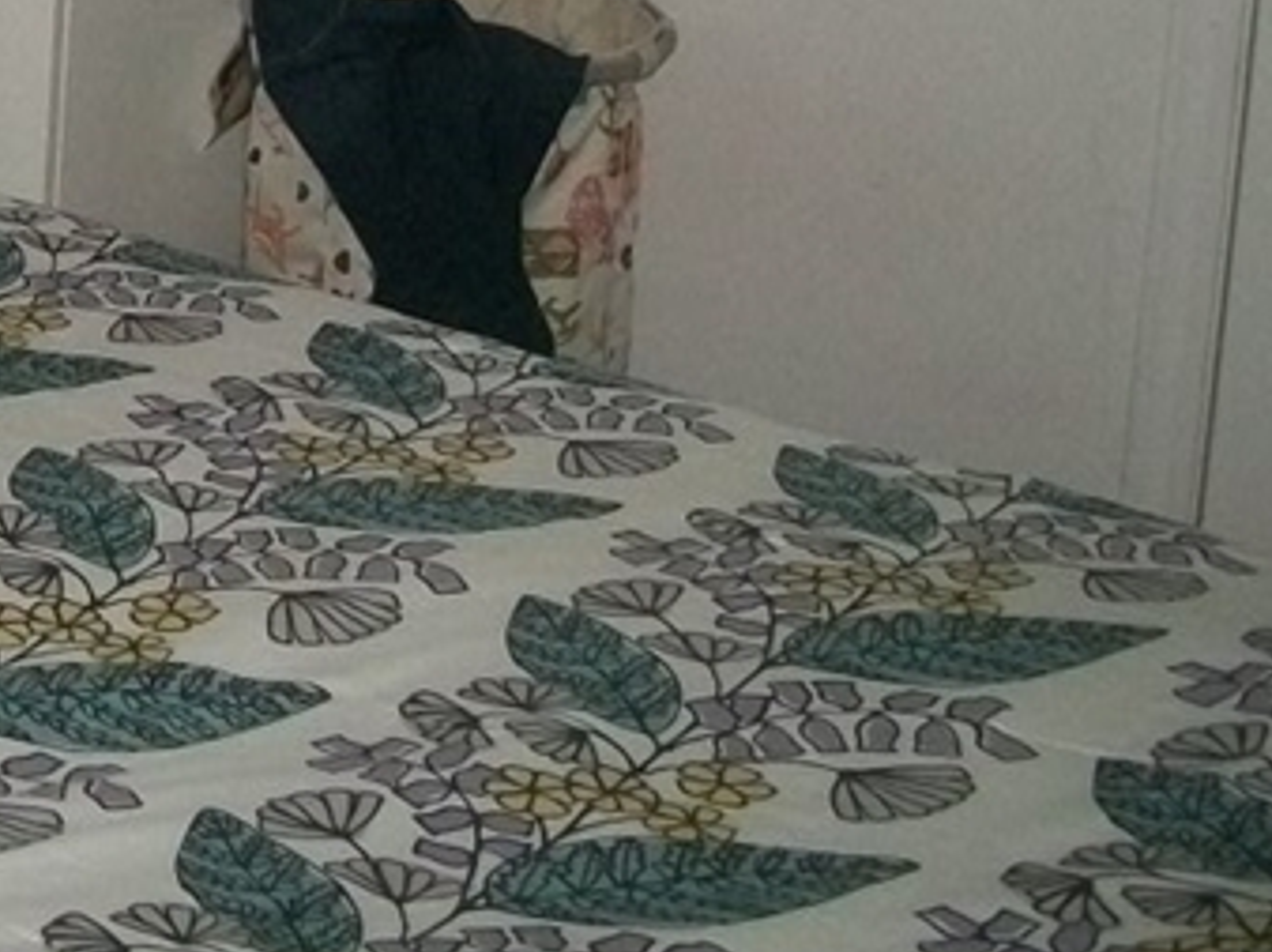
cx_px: -501
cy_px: -256
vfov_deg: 14.6
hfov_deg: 18.5
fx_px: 3562
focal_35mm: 97
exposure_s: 1/125
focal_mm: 5.7
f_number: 2.9
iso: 200
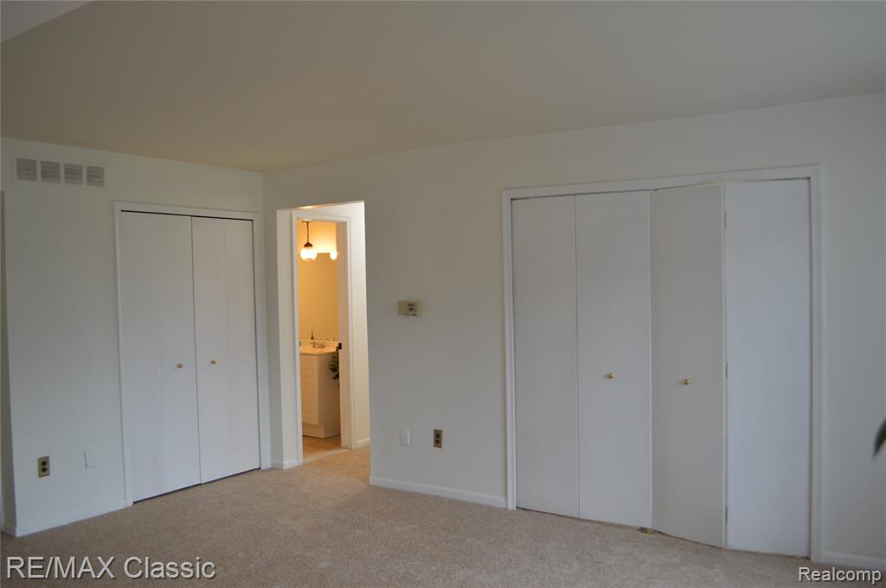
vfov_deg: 43.5
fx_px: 737
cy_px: 294
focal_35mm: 30
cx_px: 443
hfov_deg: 62.0
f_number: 4
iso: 400
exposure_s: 1/60
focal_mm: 20
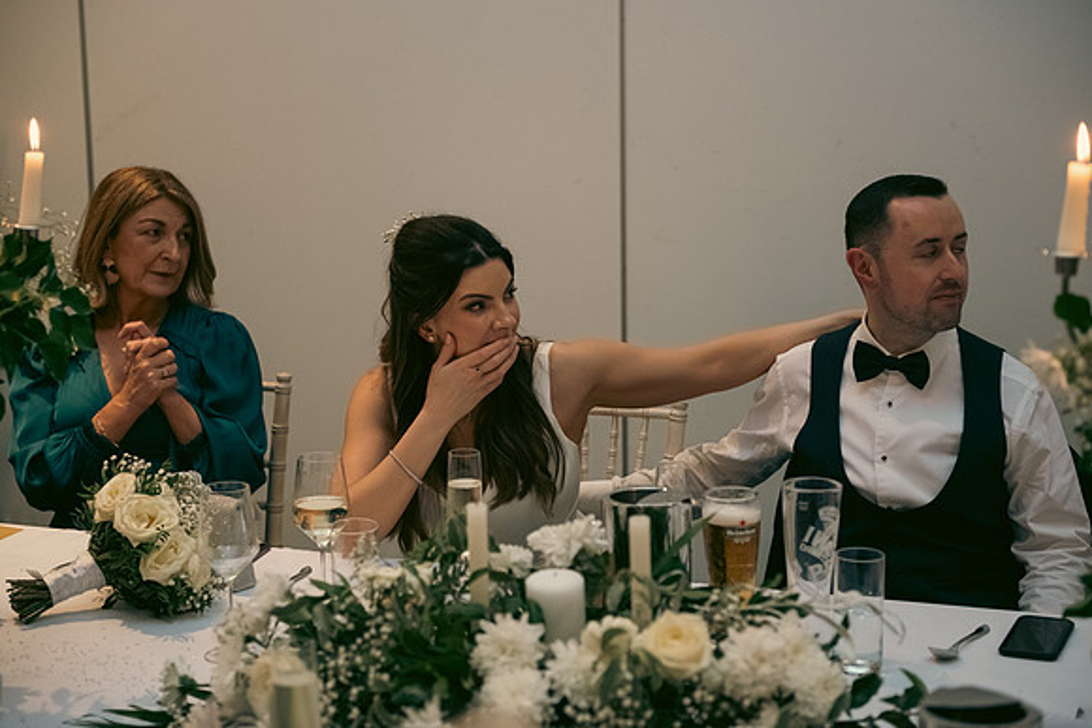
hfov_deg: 28.8
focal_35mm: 70
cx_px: 546
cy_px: 364
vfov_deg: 19.5
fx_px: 2124
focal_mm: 70
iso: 2000
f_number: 3.5
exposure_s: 1/160
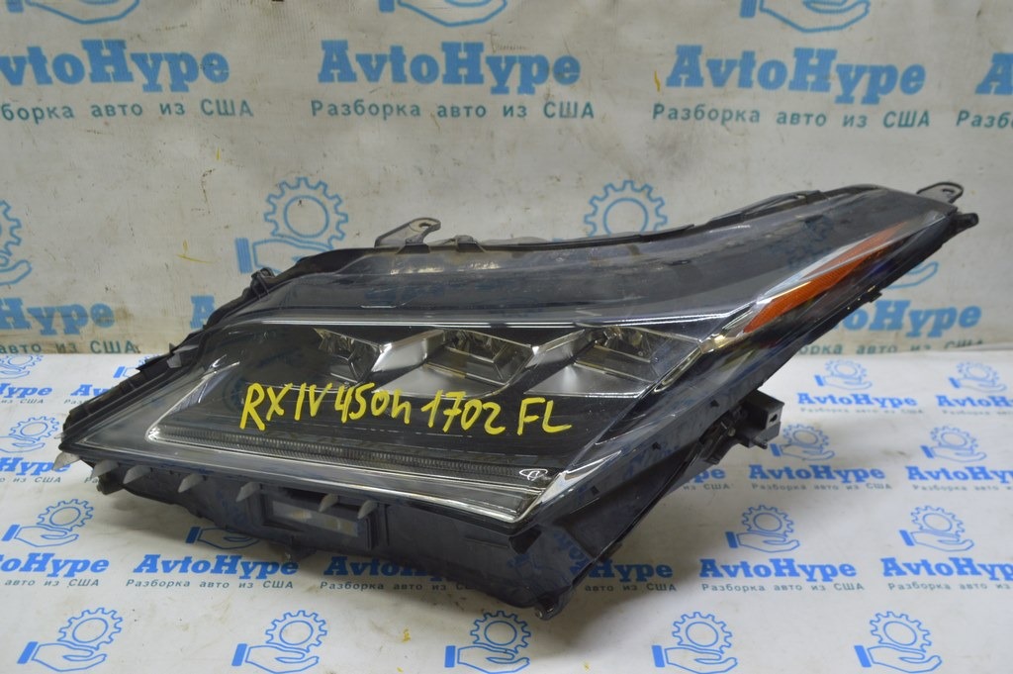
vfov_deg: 39.9
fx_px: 928
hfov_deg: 57.3
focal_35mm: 33
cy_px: 337
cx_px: 506
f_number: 5.6
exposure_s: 1/20
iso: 400
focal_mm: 22
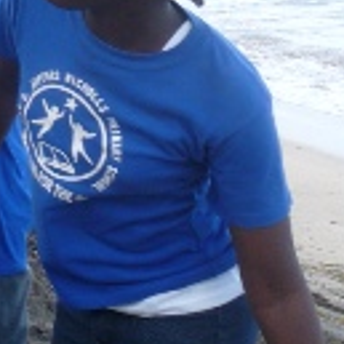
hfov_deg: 12.1
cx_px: -459
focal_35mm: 118
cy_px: -83
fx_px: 1327
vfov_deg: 14.3
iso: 100
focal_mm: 4.8
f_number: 3.6
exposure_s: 1/250
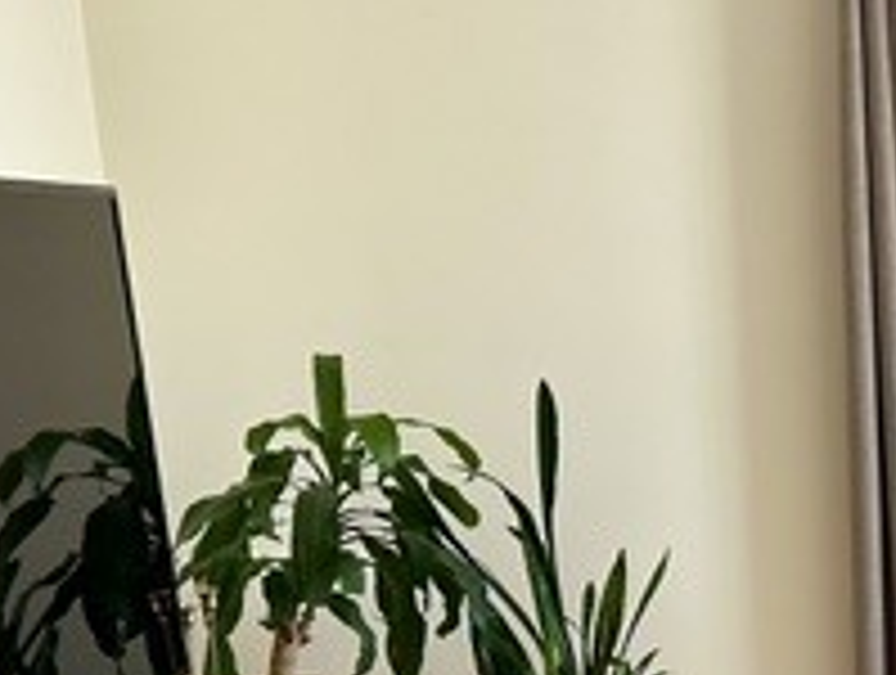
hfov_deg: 23.1
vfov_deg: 18.5
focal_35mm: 77
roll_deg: +1.5
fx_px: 1997
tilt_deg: -12.8
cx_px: 1094
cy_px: 738
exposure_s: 1/120
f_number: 1.78
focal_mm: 6.86
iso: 160
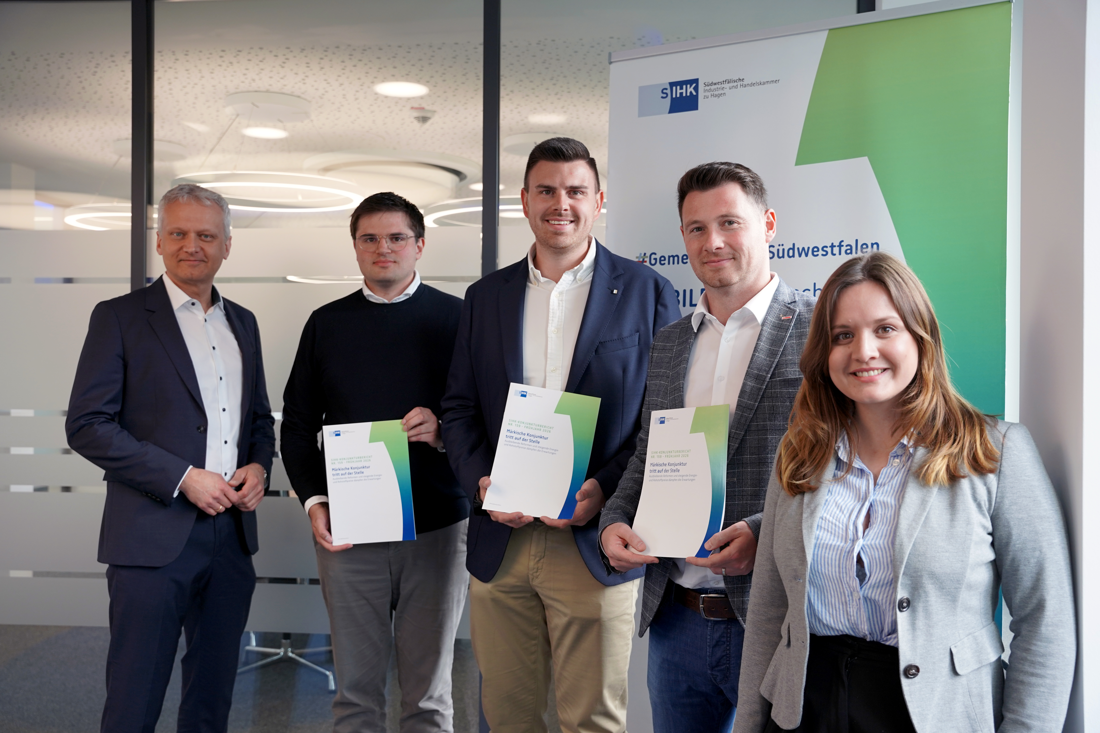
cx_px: 550
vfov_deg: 38.2
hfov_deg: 54.8
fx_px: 1060
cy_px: 366
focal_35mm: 35
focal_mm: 34.7
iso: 640
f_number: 4
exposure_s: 1/160
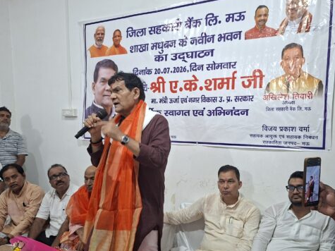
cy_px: 152
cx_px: 172
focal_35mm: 33
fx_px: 319
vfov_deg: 42.7
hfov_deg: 55.4
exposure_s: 1/50
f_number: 1.8
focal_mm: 5.54
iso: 320
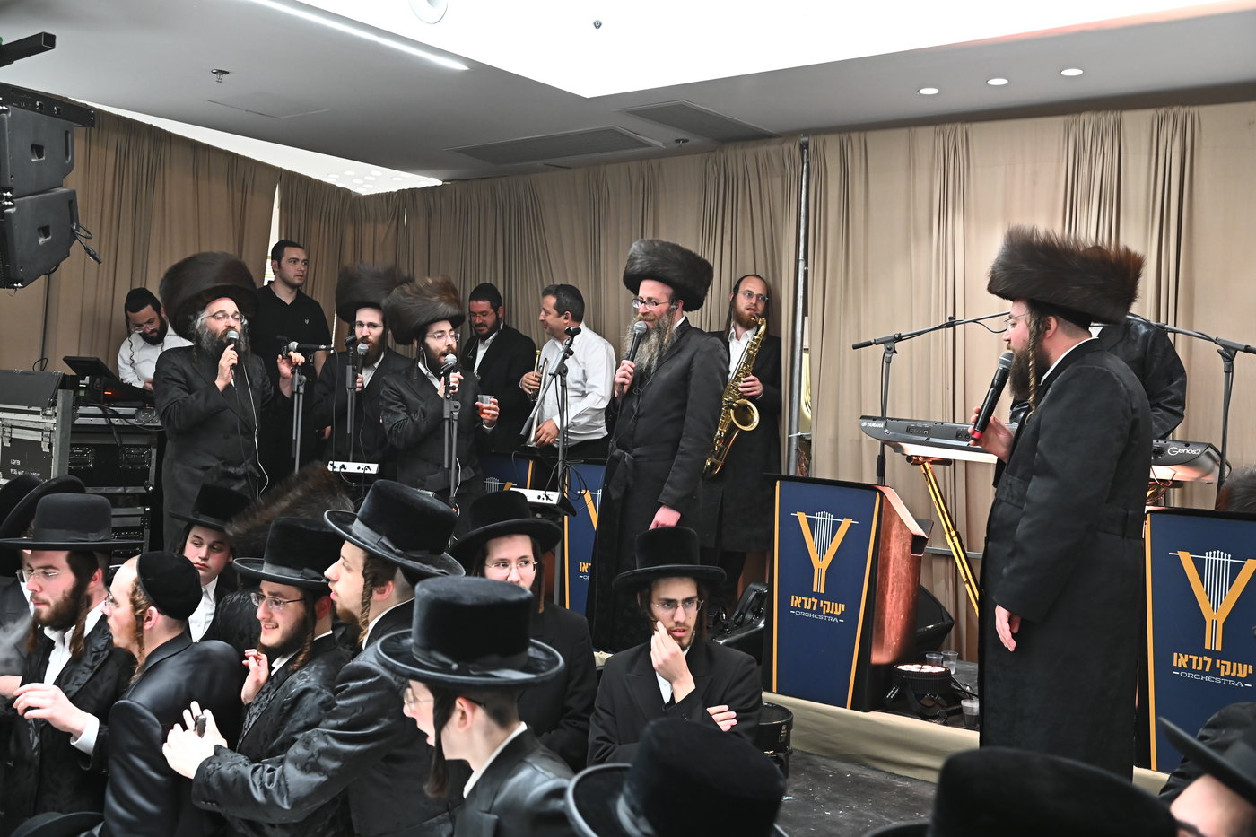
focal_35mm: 36
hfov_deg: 53.1
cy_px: 418
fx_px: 1256
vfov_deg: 36.9
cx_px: 628
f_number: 4.5
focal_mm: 36
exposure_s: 1/200
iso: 2000
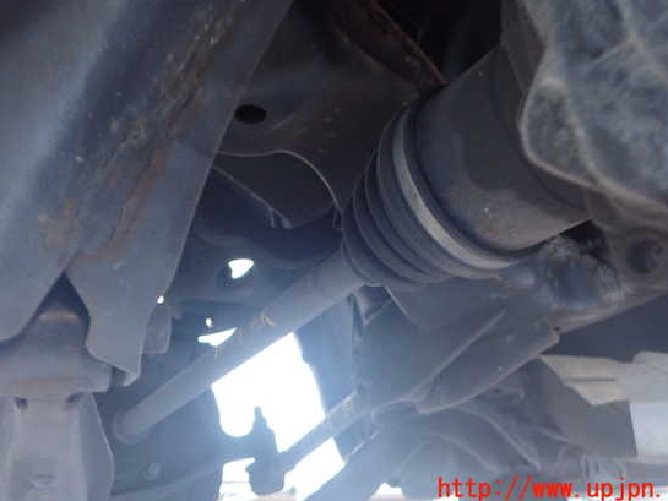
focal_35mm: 33
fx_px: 637
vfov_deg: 42.9
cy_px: 229
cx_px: 347
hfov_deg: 55.3
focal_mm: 5.4
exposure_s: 1/20
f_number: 2.3
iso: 800
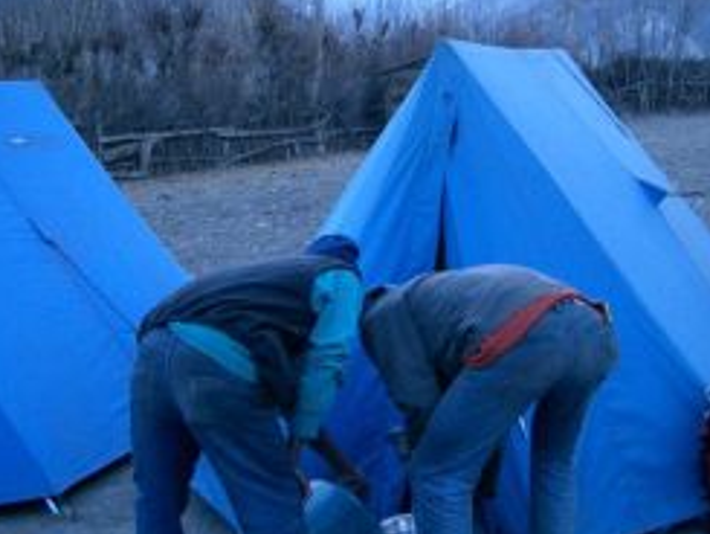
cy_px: 264
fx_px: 1395
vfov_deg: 21.6
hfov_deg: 28.5
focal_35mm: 68
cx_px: 404
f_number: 2.8
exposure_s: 1/500
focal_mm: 8
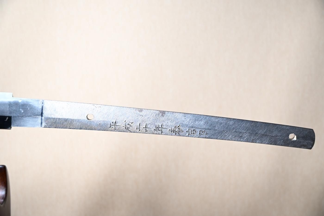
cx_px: 162
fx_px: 425
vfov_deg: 28.5
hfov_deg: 41.7
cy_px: 108
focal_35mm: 47
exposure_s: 1.3
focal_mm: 31.5
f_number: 4
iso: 100
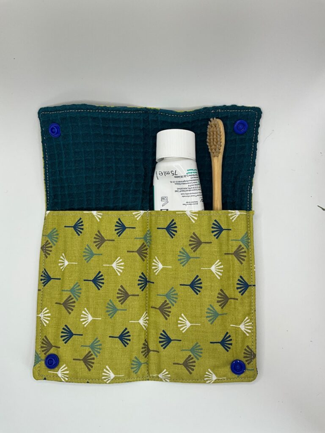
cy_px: 216
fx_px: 363
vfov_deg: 61.7
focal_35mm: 29
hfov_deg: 48.2
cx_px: 162
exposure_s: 1/231
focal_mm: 3
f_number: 1.8
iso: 20
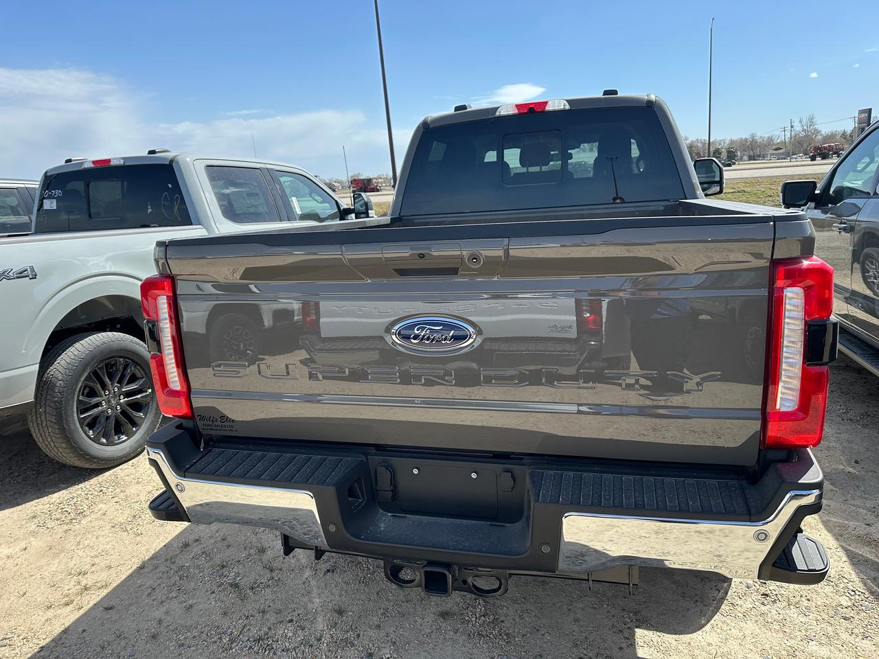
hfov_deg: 71.6
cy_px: 330
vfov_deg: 56.8
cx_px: 440
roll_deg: +4.6
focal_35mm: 24
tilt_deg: -13.6
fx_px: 609
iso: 80
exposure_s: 1/2252
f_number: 1.78
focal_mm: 6.86
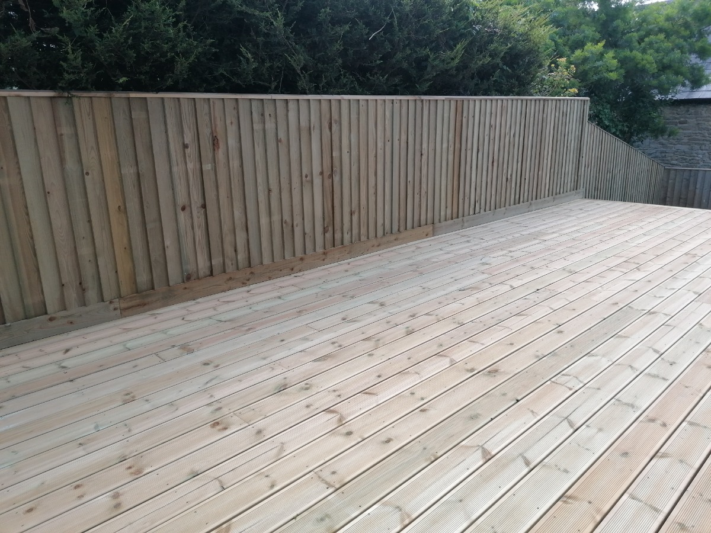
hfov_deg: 65.3
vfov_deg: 51.4
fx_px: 555
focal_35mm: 27
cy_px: 266
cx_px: 356
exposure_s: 1/460
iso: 50
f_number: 1.8
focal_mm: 4.75
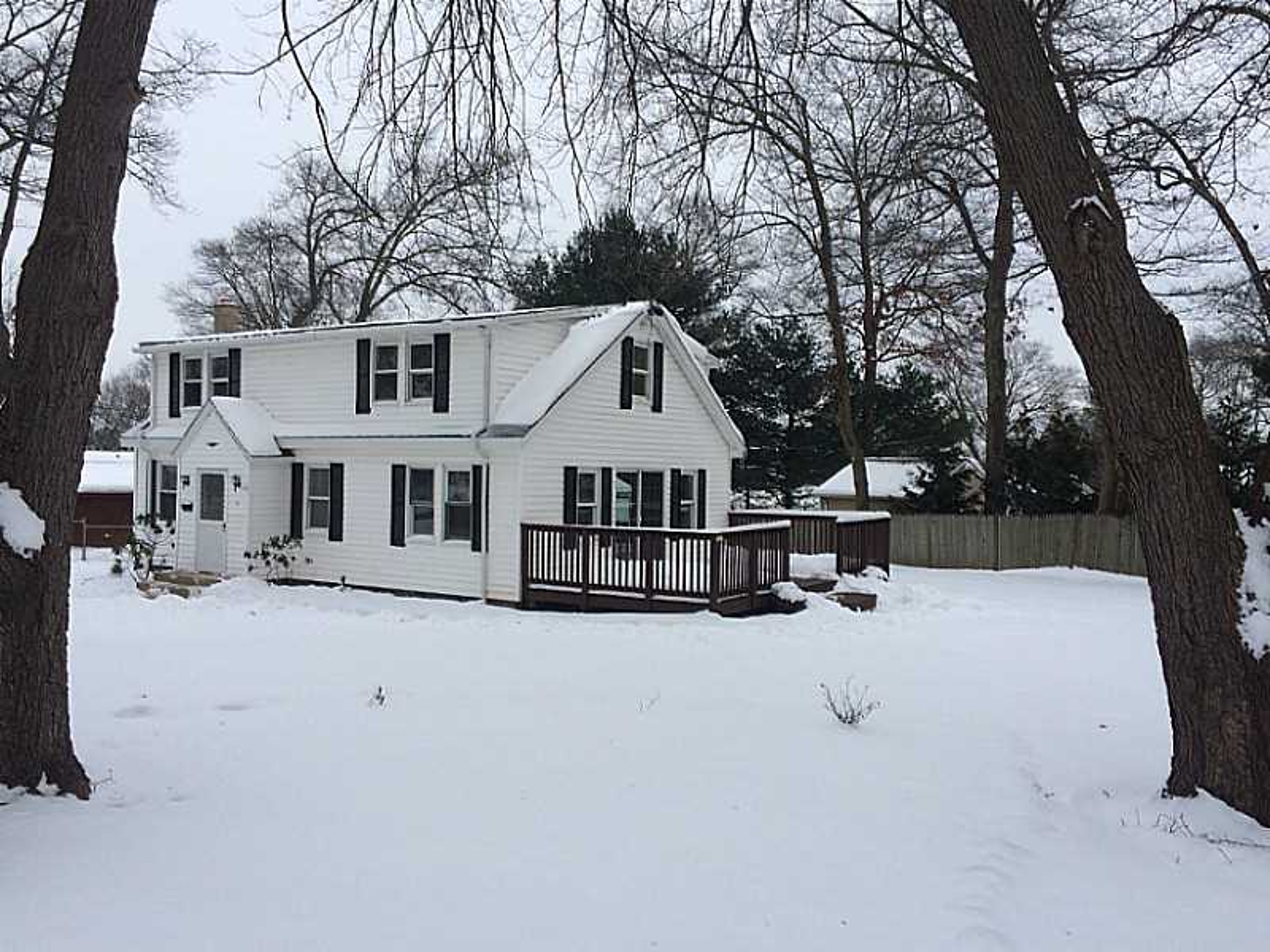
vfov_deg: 48.2
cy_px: 476
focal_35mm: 29
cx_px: 635
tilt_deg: -2.3
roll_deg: -0.1
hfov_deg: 61.7
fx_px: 1064
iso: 32
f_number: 2.2
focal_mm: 4.15
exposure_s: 1/406
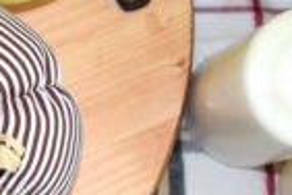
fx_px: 1166
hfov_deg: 13.7
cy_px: 175
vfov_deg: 9.5
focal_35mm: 144
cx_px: -97
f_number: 4.5
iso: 1600
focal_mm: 27
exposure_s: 1/200
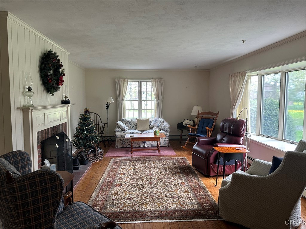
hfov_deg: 71.6
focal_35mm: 24
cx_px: 153
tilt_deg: -3.7
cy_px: 114
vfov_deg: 56.8
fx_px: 212
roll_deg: +0.6
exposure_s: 1/60
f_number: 1.78
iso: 125
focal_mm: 6.86
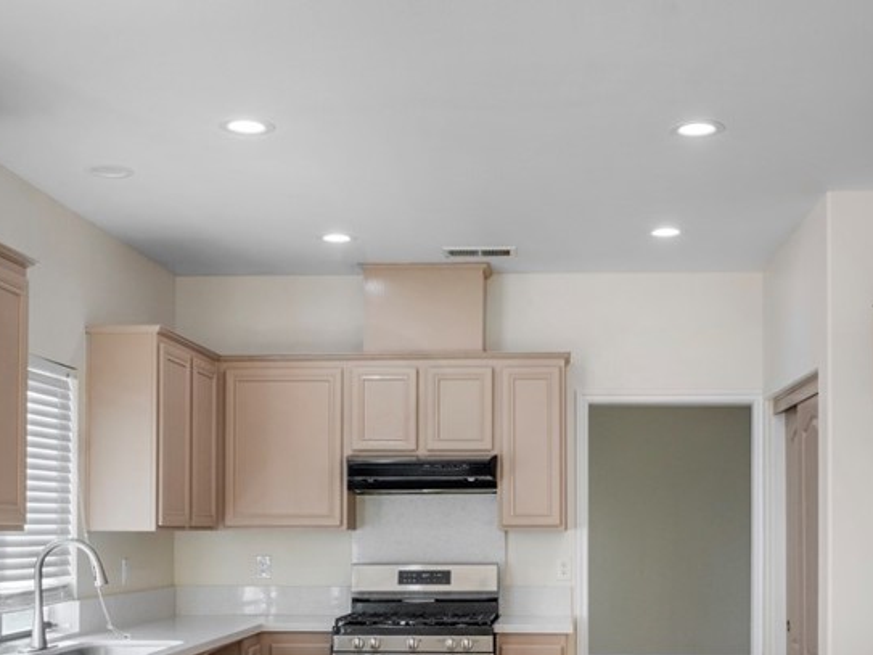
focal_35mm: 49
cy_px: 511
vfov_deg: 29.1
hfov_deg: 38.9
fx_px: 1235
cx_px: 492
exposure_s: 1/10
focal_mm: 18
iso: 200
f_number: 10
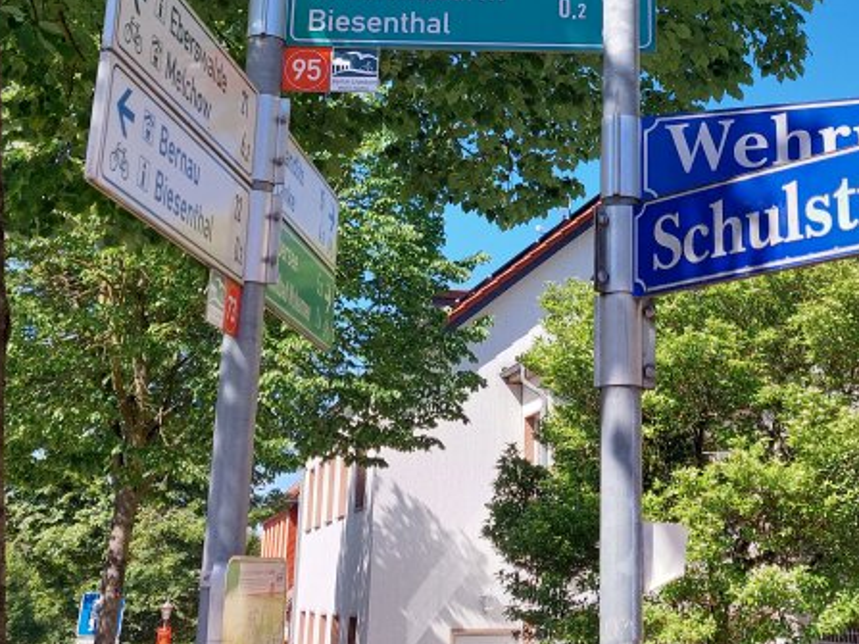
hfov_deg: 34.6
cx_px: 586
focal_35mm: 55
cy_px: 81
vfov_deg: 25.8
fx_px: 1364
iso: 25
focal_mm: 5.23
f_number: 1.8
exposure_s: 1/557
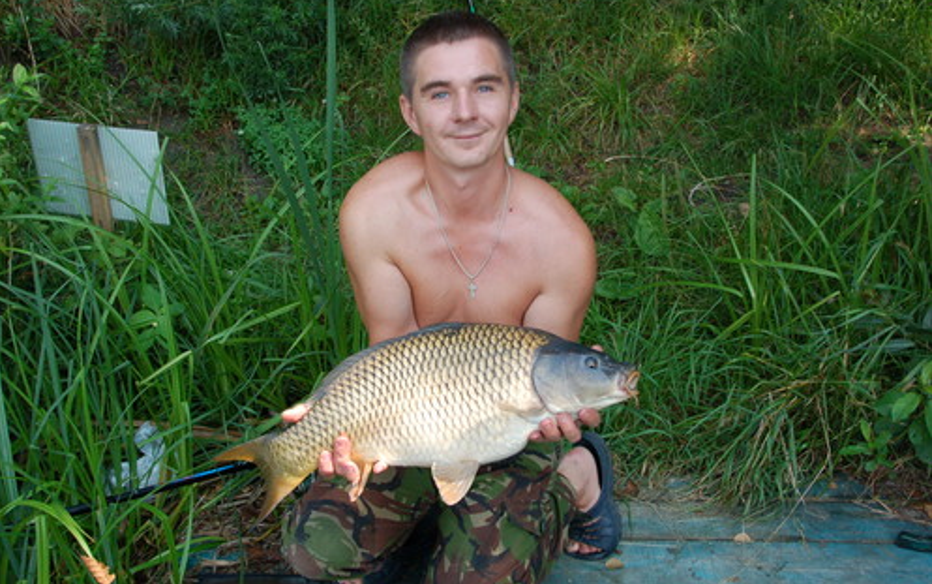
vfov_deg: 28.9
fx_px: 1131
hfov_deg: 44.8
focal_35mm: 45
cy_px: 285
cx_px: 467
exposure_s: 1/320
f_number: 9
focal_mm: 29
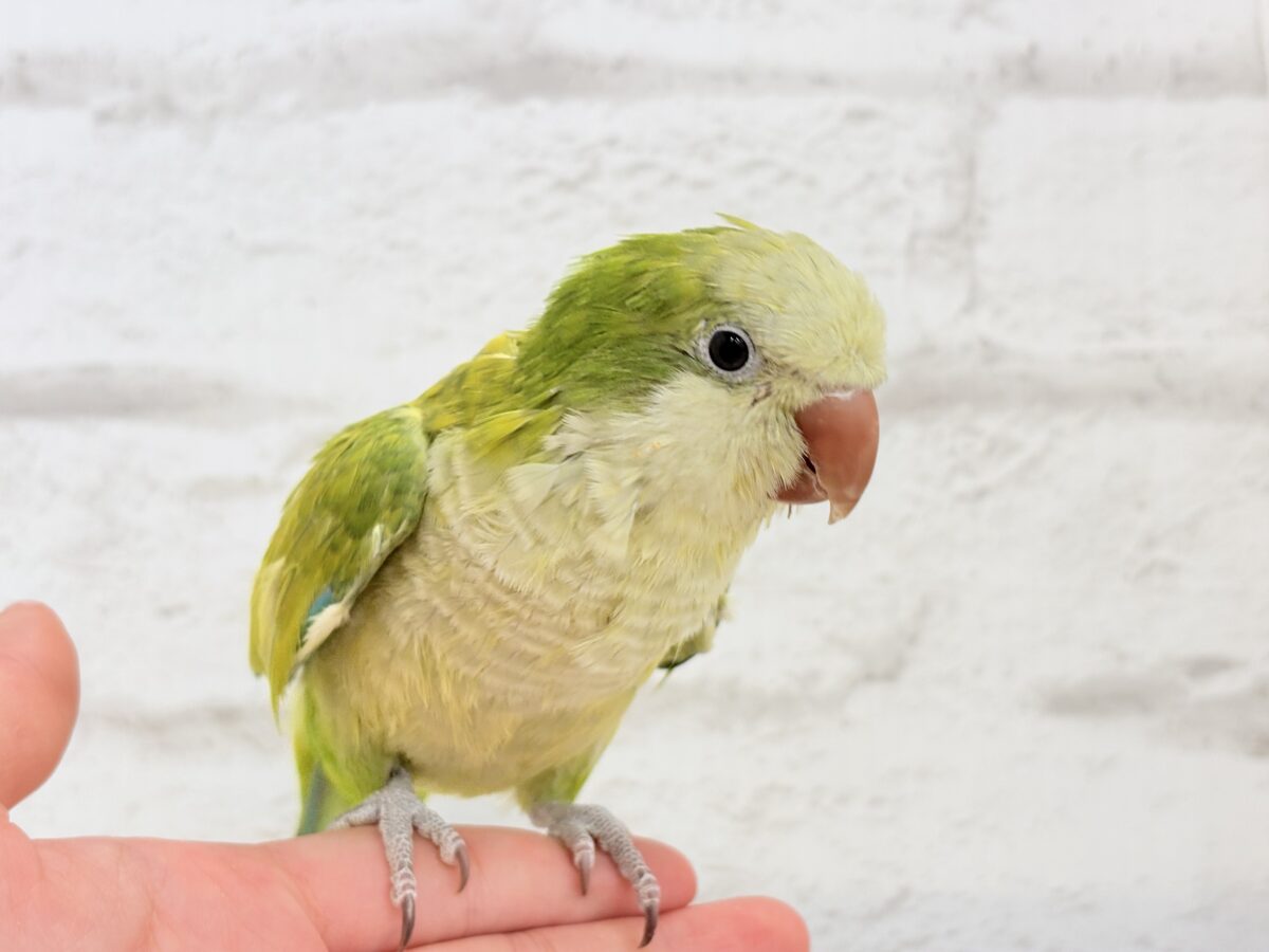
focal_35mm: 52
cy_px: 476
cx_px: 634
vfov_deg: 28.0
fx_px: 1906
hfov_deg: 36.8
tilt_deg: +1.5
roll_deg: +1.6
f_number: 1.6
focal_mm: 5.96
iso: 50
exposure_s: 1/50
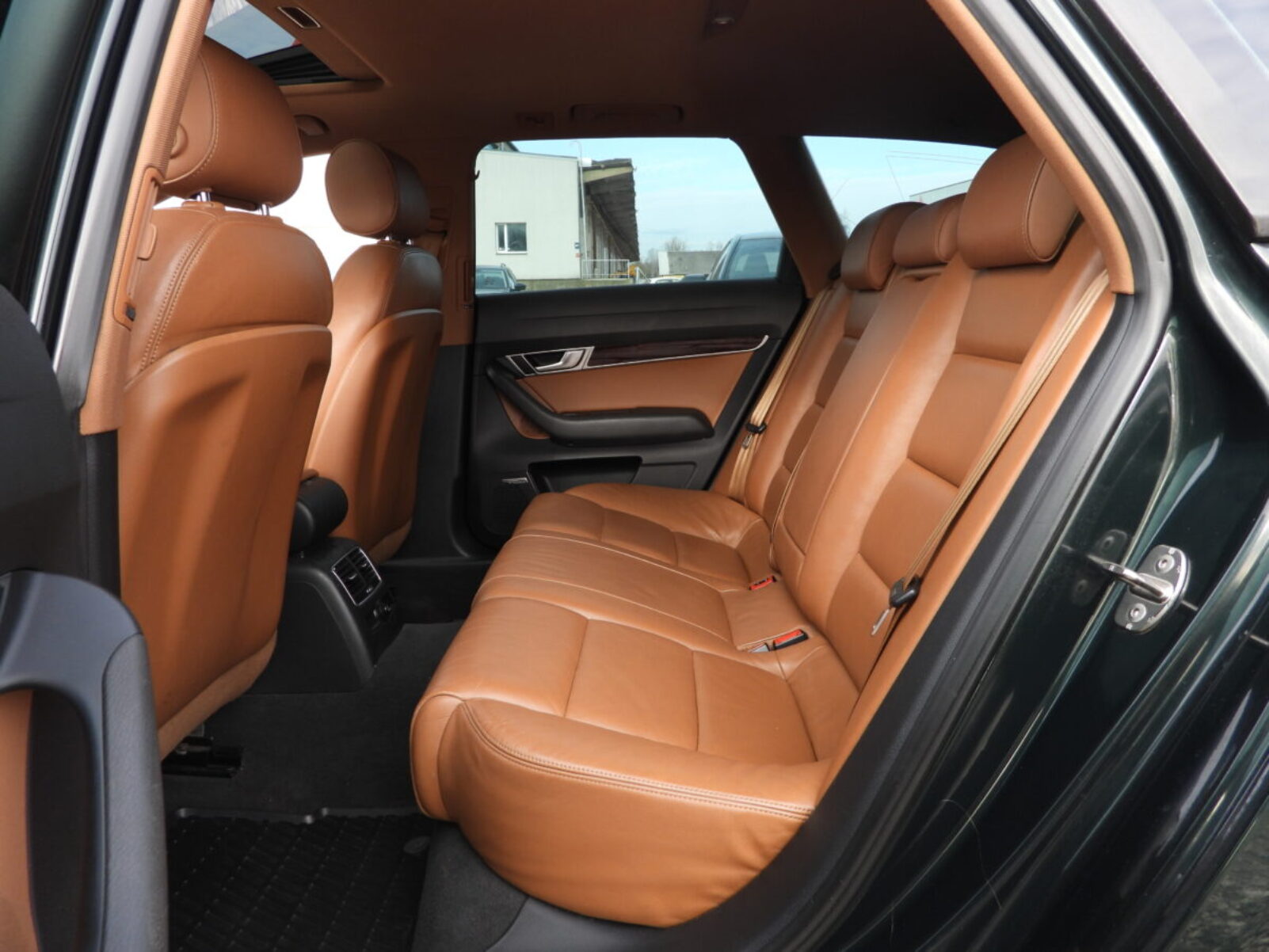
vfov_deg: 56.8
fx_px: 880
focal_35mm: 24
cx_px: 634
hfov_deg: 71.6
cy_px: 476
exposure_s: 1/125
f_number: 2.8
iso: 100
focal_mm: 4.3
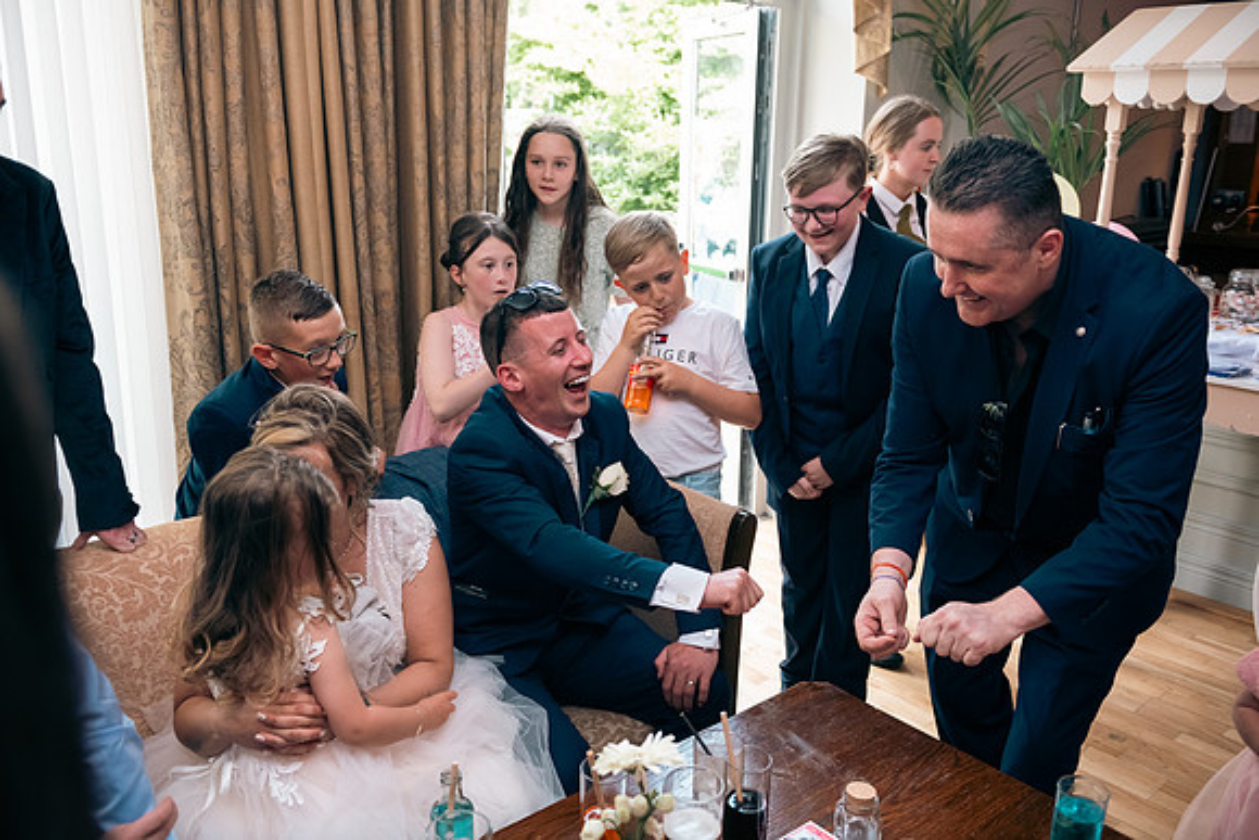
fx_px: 1084
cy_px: 420
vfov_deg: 42.3
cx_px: 630
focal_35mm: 31
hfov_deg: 60.3
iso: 800
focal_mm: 31
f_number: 3.5
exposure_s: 1/160
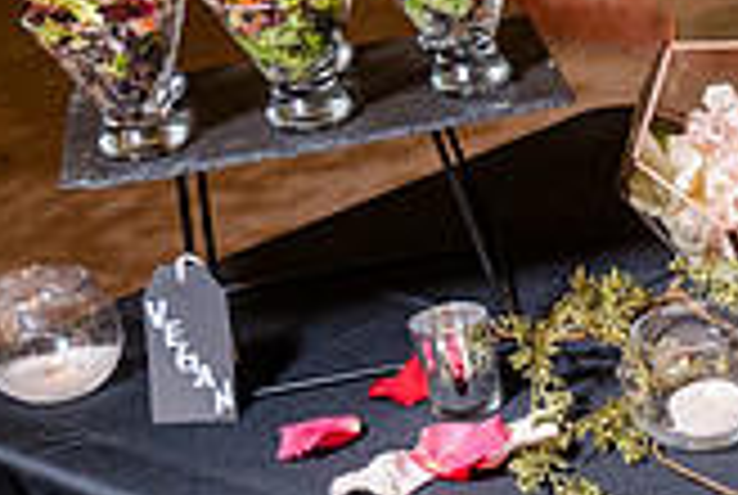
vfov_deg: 12.8
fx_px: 2177
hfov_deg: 17.2
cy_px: 475
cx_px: 1134
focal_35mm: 106
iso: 1600
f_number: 4
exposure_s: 1/250
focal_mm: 30
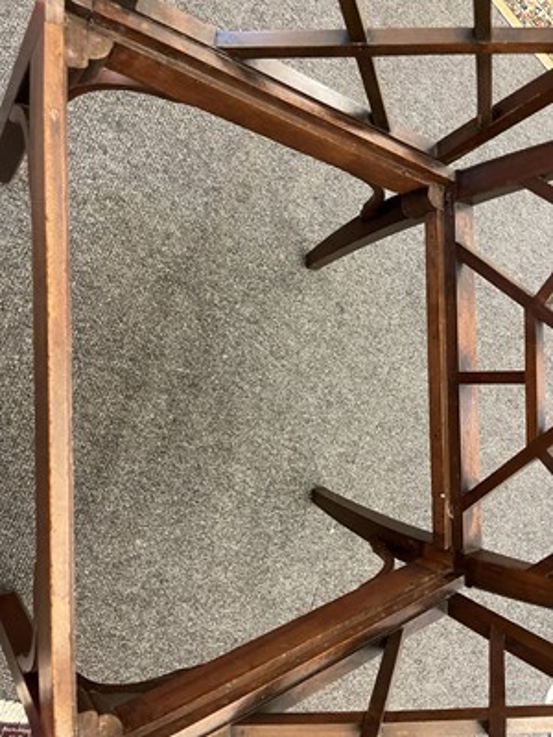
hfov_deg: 54.9
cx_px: 276
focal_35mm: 25
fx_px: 533
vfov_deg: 69.4
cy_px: 368
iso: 500
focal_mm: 5.1
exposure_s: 1/50
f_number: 1.6
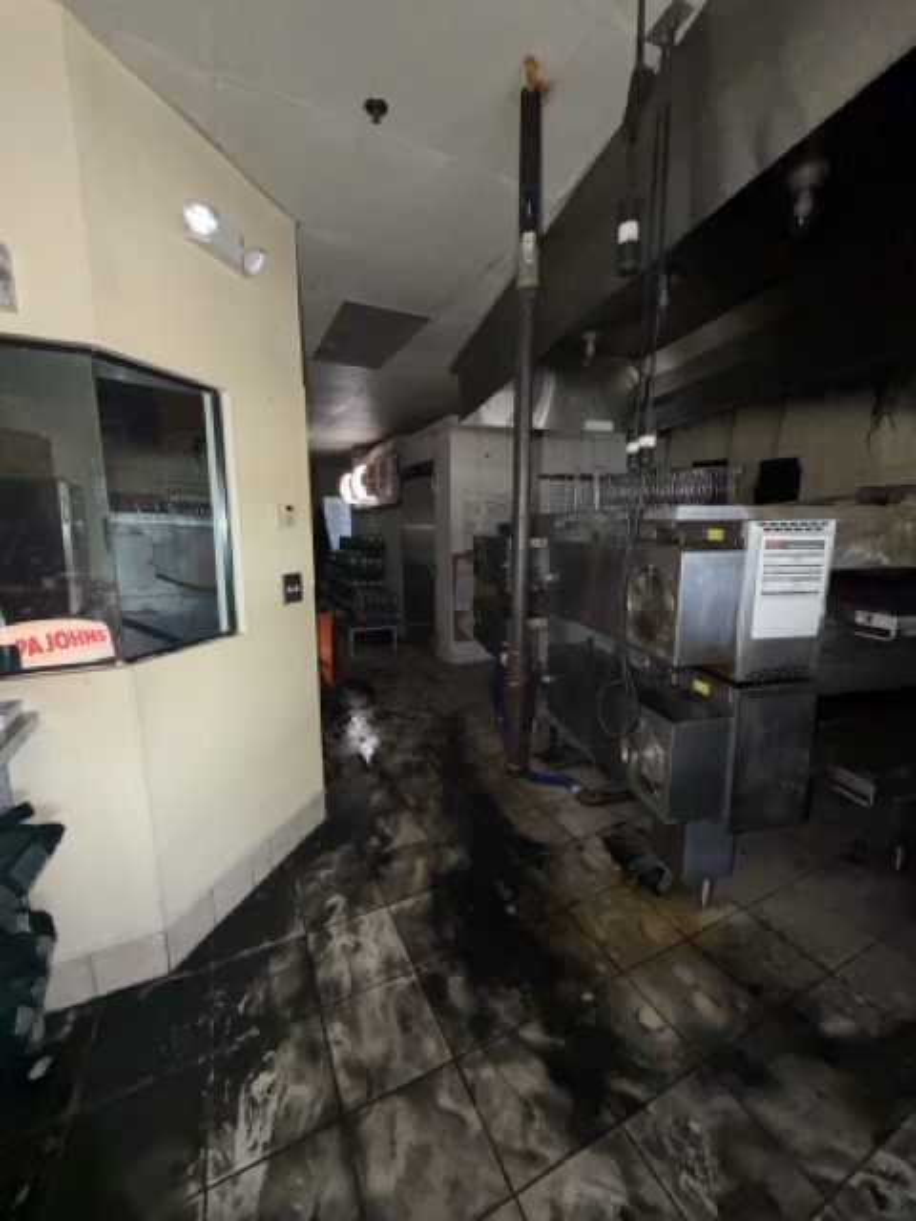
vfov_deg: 102.1
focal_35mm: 14
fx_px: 494
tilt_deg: -10.0
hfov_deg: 85.7
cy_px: 610
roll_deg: +0.5
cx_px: 458
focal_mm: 2.22
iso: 500
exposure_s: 1/30
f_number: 2.2
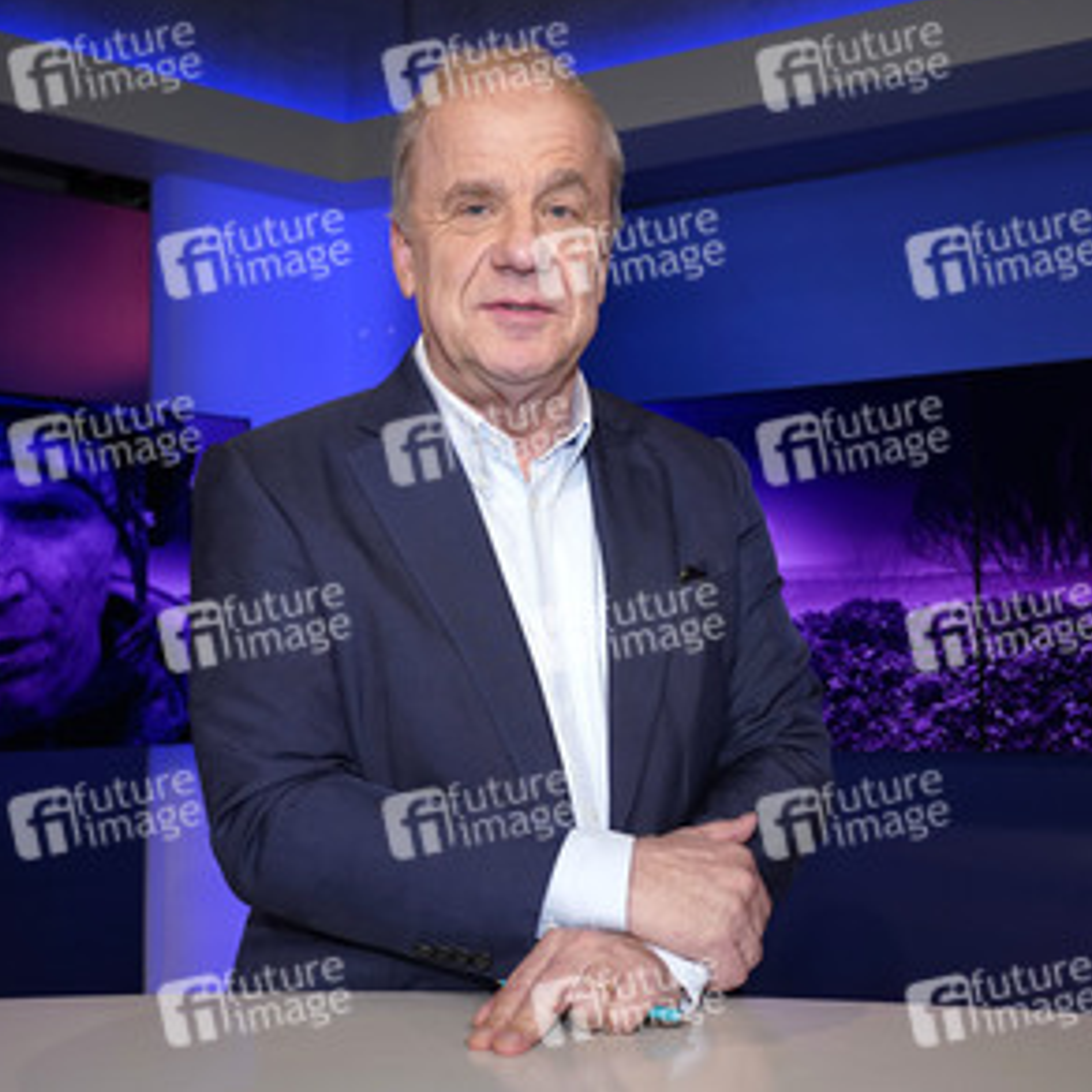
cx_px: 529
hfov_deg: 40.0
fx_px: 1499
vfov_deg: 40.0
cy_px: 535
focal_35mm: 42
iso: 1600
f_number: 5.6
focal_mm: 32
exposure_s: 1/125
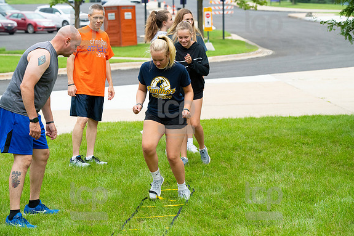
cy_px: 117
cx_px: 177
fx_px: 1150
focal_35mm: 117
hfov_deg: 17.5
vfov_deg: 11.7
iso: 1250
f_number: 5.6
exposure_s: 1/1000
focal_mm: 116
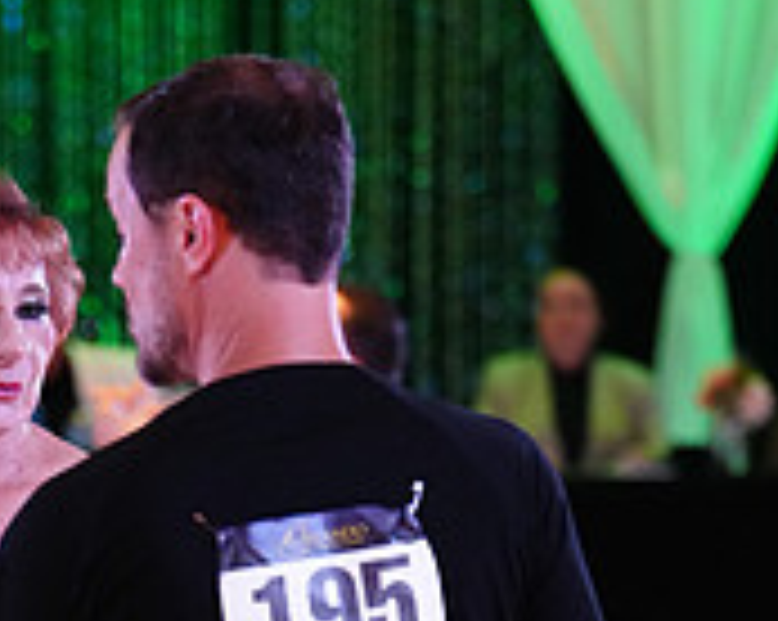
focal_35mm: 318
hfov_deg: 6.1
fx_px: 7314
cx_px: 110
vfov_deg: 4.8
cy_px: 1026
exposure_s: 1/400
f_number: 2.8
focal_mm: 101
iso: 5000
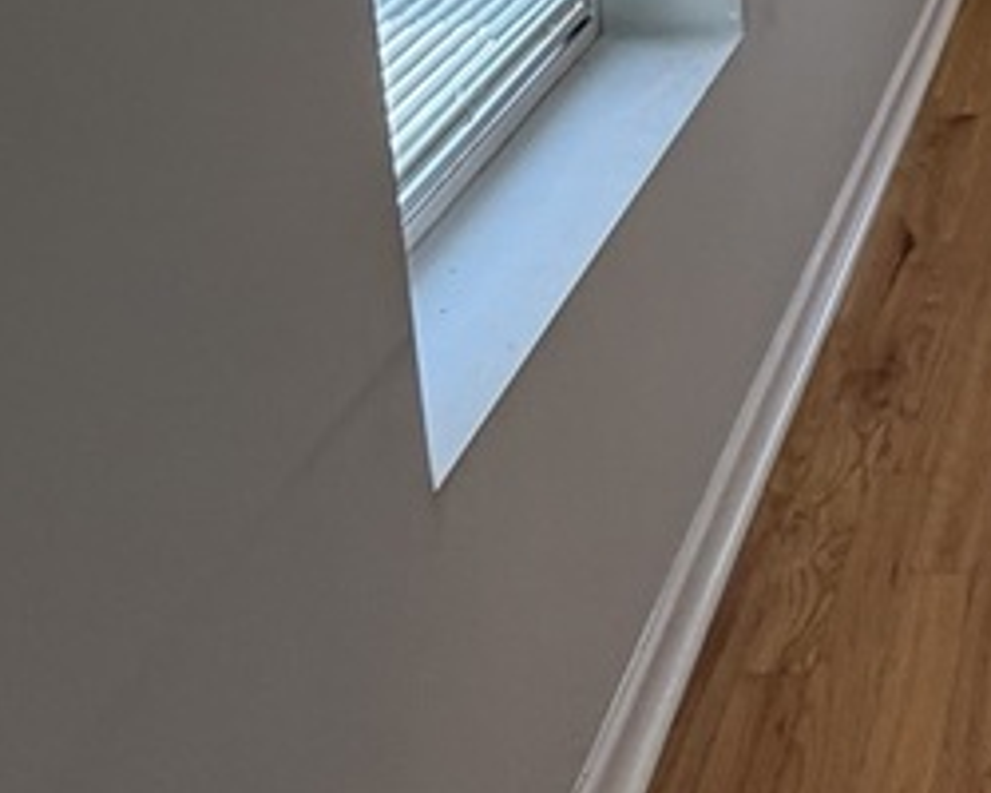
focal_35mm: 59
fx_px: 1730
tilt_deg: -15.5
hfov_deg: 25.9
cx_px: 1379
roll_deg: -1.8
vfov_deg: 23.0
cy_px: -226
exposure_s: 1/120
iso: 320
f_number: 2.2
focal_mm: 2.22
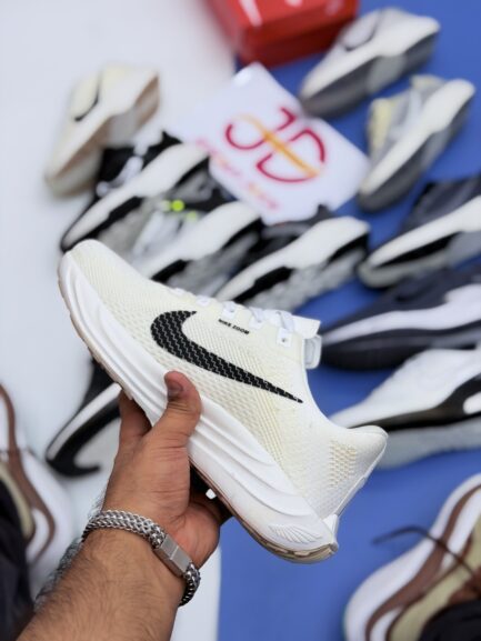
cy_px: 320
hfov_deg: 30.3
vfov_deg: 39.6
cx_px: 240
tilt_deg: -56.8
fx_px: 889
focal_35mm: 48
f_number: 1.78
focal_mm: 6.76
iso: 64
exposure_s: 1/463
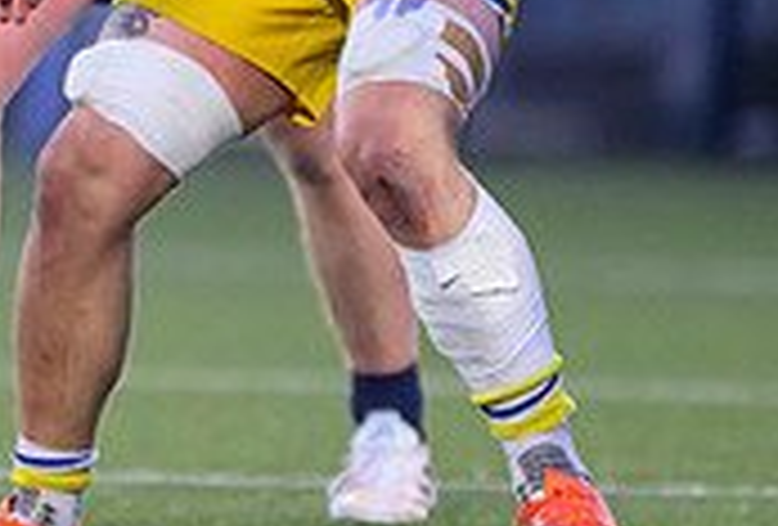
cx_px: -498
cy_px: -282
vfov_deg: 0.6
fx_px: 49989
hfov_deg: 0.9
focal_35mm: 2303
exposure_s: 1/1250
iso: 6400
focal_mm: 560
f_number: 4
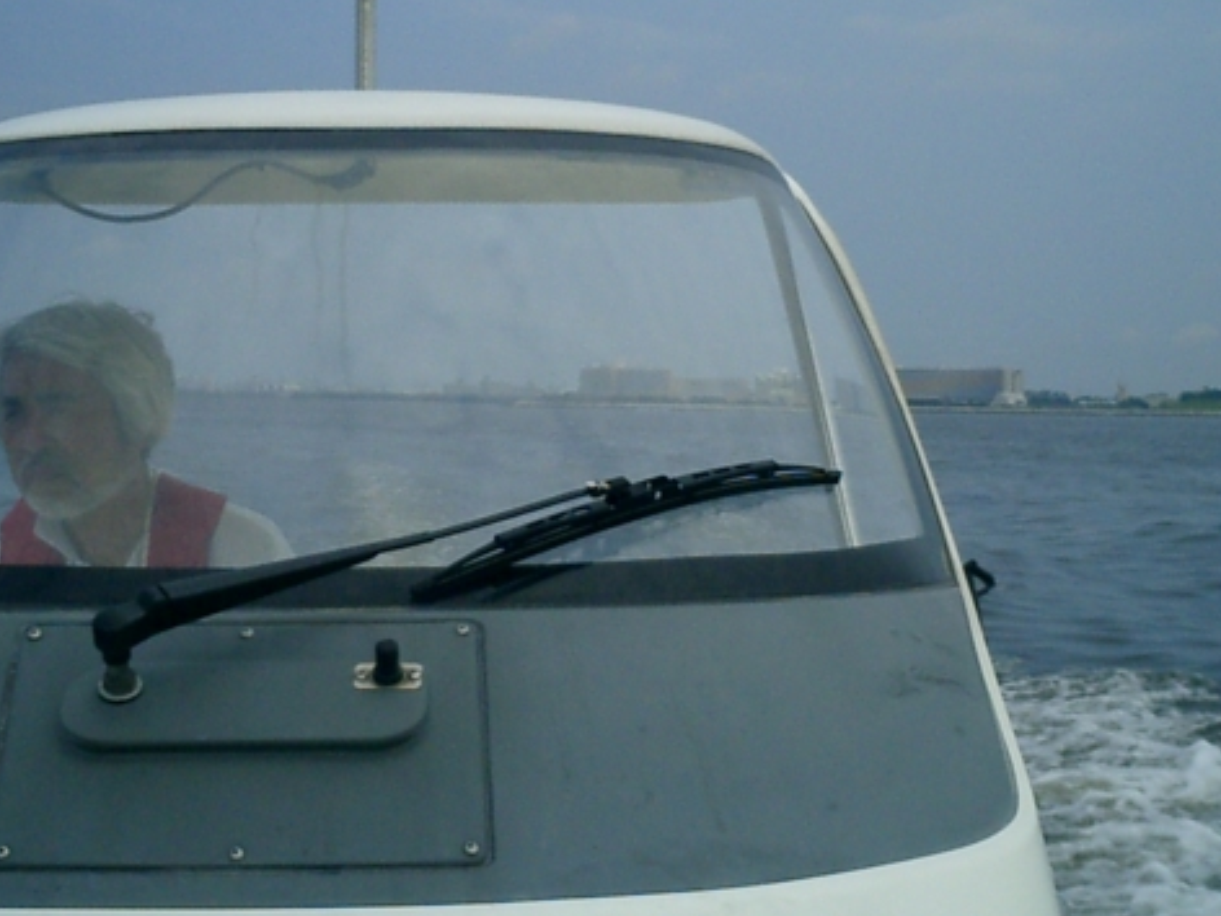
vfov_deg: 24.0
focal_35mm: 61
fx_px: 2152
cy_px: 360
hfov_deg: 31.7
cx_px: 631
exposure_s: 1/5000
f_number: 3.2
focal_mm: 7.5
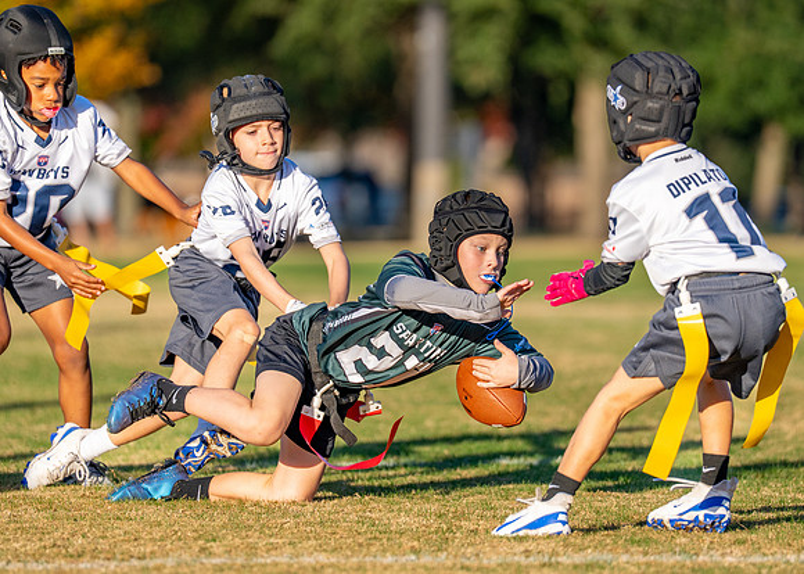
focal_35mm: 332
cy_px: 231
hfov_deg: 6.1
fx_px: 7575
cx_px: 415
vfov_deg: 4.3
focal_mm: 200
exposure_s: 1/3200
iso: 200
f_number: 2.8
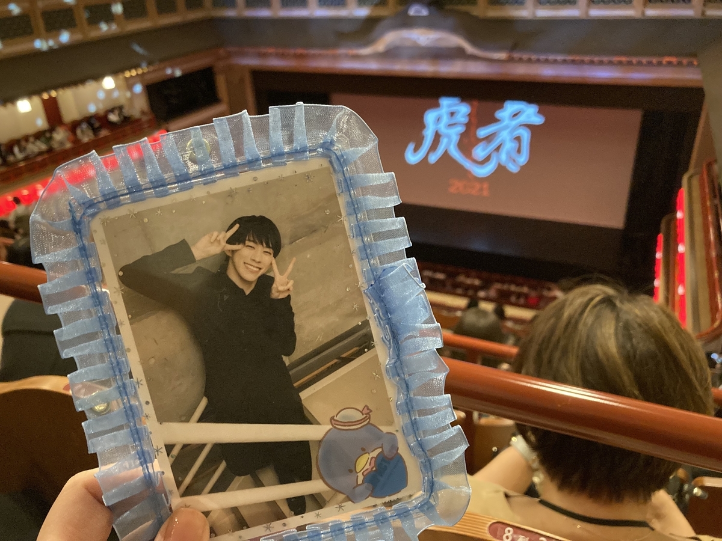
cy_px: 270
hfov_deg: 63.4
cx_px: 361
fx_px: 584
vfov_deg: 49.7
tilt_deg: -28.4
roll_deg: +2.6
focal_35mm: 28
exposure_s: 1/30
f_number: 1.8
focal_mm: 3.99
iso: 640
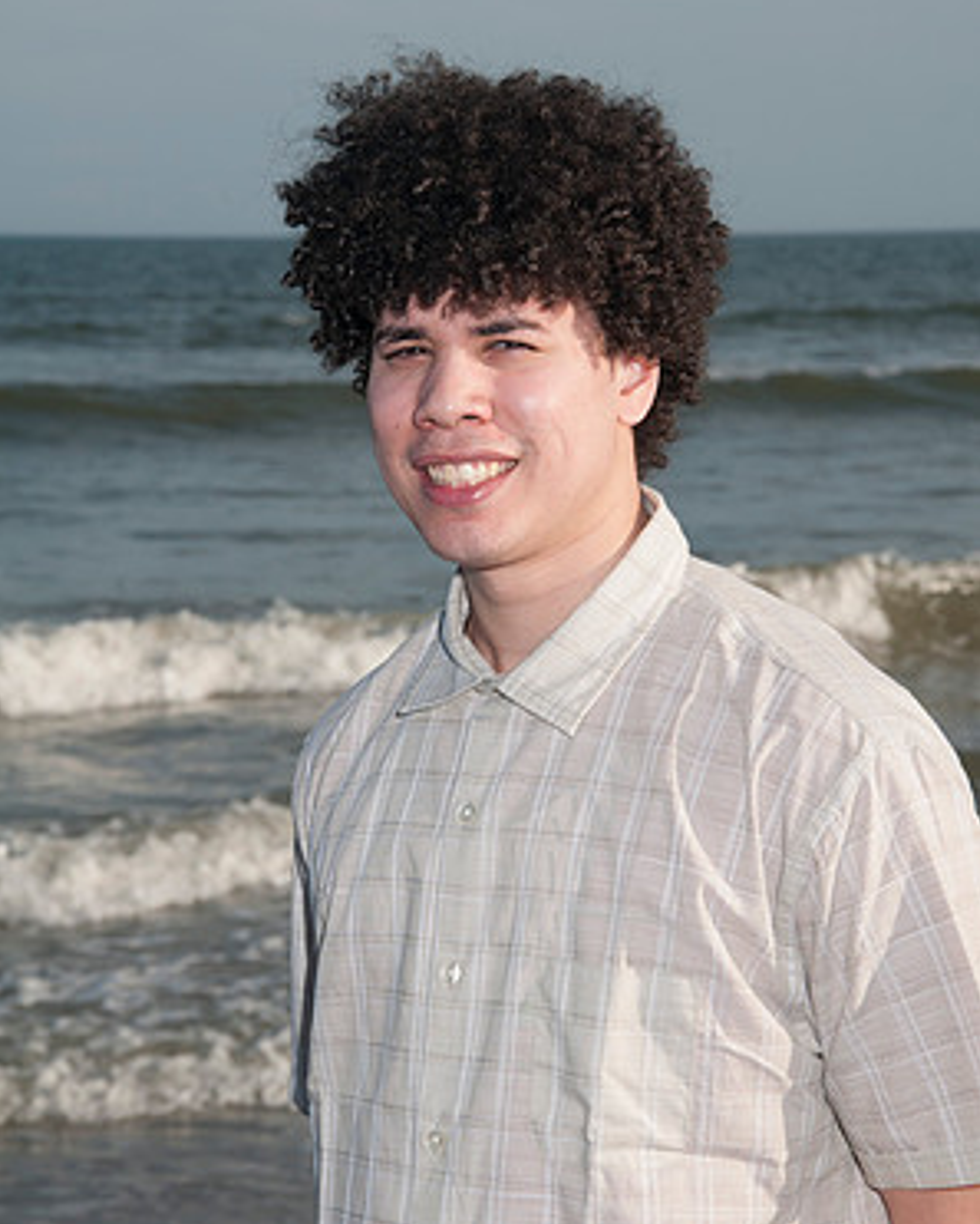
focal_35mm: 128
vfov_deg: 15.0
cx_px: 490
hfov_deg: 12.1
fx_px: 4639
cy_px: 617
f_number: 11
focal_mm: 75
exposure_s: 1/250
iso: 100
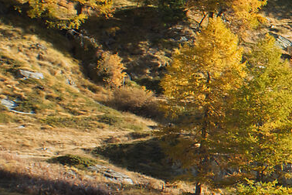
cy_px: 179
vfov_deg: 6.3
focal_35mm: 216
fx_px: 1752
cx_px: 925
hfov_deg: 8.0
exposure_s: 1/15
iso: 250
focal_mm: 34
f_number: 11
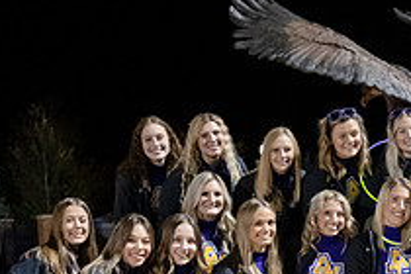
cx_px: 374
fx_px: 948
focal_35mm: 83
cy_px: 308
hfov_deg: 23.8
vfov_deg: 16.0
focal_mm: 30
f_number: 3.5
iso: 4000
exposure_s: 1/80
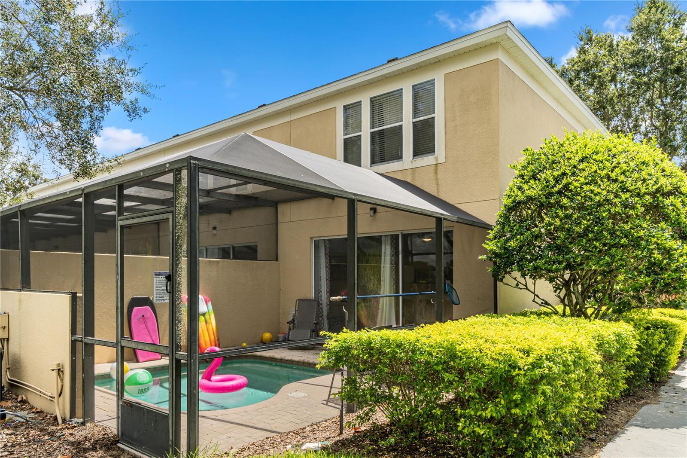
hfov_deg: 73.8
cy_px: 229
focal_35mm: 24
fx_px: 458
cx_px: 344
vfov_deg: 53.1
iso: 100
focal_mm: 16
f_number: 11
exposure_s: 1/20
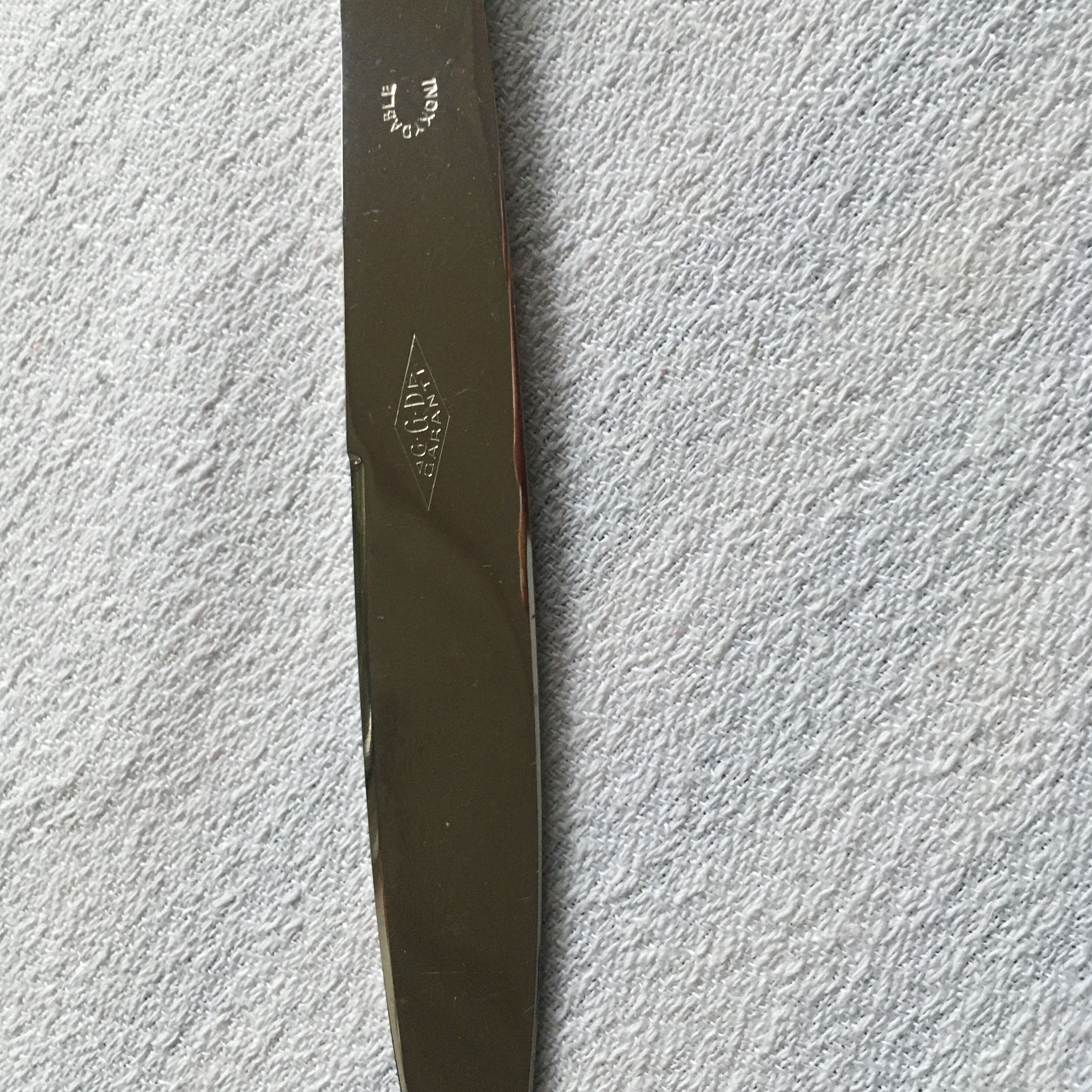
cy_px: 518
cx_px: 545
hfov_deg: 47.2
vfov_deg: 47.2
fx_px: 1249
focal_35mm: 35
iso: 160
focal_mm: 4.15
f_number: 2.2
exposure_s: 1/33
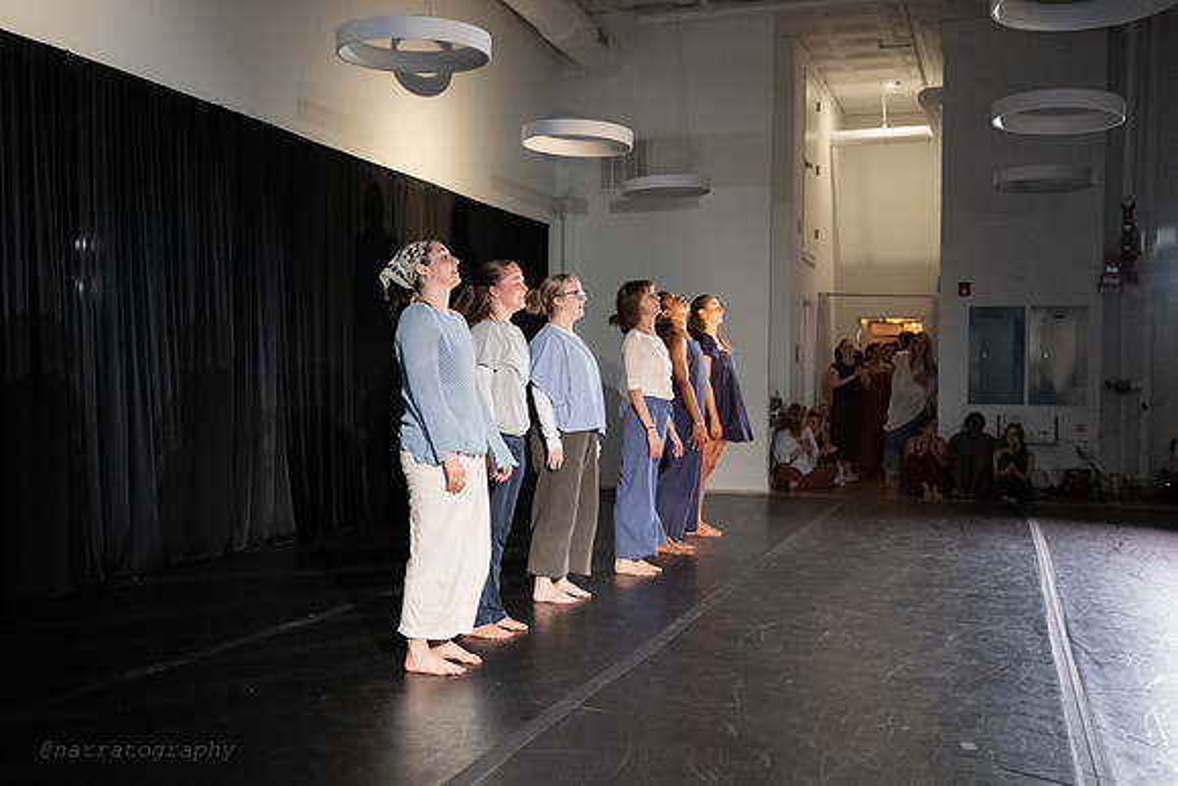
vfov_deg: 35.2
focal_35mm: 38
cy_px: 396
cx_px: 562
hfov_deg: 50.8
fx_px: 1239
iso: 6400
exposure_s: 1/250
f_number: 4
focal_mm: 28
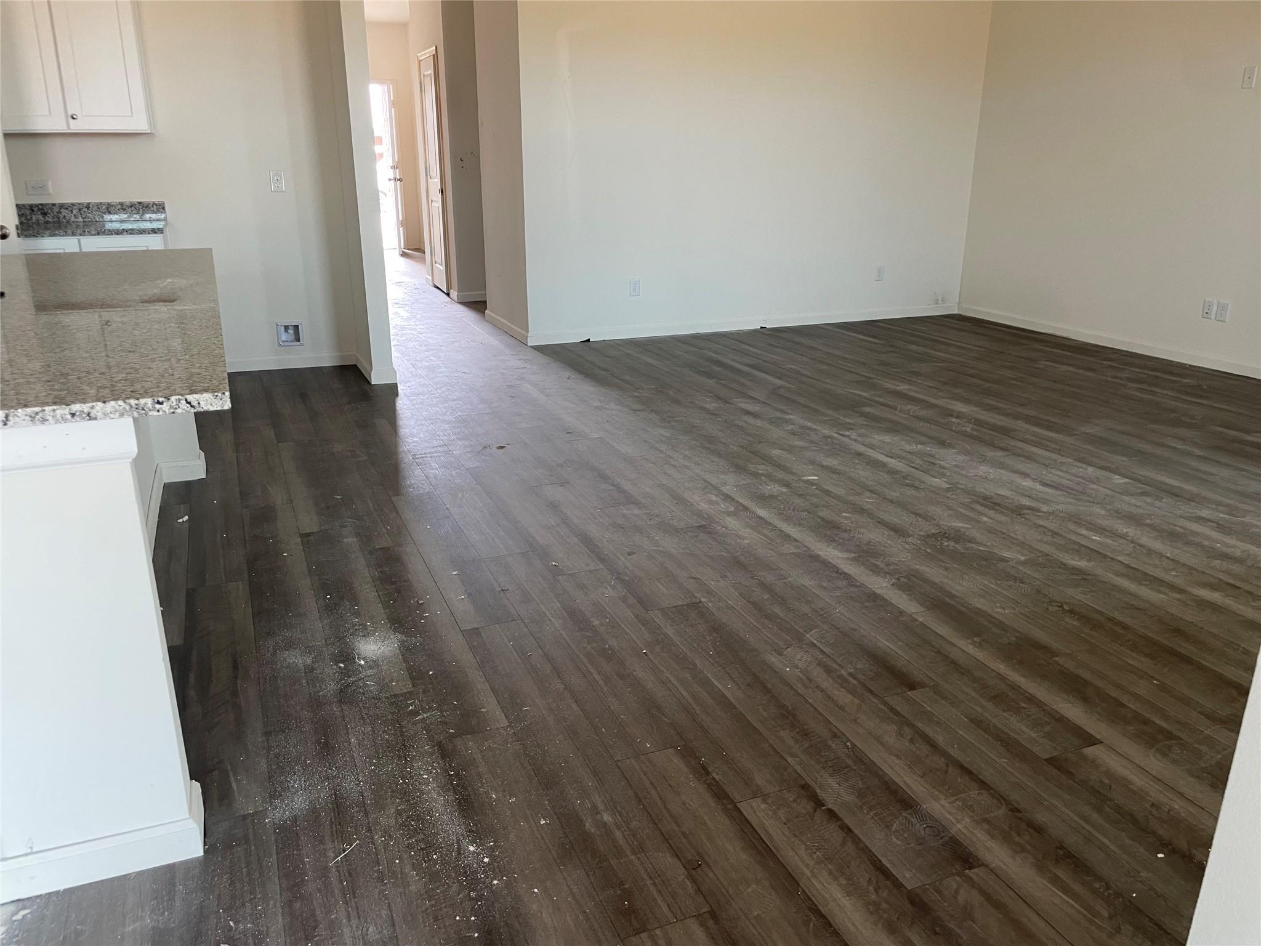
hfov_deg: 67.3
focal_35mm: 26
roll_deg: +0.9
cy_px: 473
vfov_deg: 53.1
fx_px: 947
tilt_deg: -18.9
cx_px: 630
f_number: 1.6
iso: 125
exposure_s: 1/85
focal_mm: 4.2
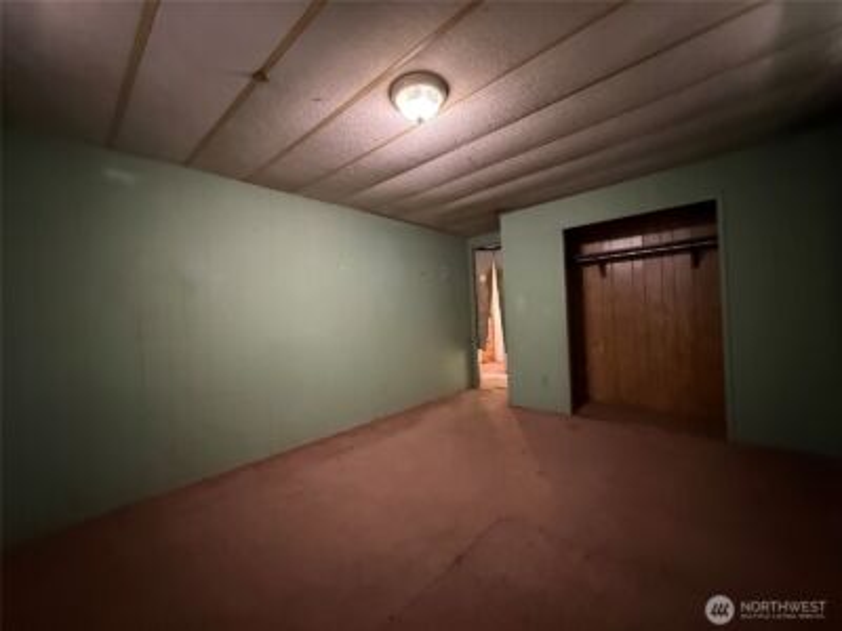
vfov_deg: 85.7
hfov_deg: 102.1
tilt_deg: +0.9
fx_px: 341
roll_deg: +2.7
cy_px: 316
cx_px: 421
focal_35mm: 14
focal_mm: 2.22
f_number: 2.2
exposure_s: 1/30
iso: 1600
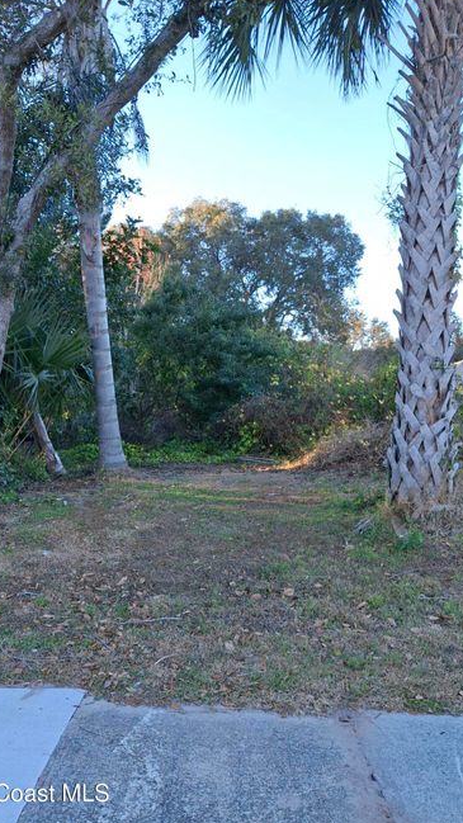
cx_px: 157
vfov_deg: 67.9
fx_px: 611
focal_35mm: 28
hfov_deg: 41.0
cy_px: 409
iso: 25
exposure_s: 1/178
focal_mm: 4.69
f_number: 1.8
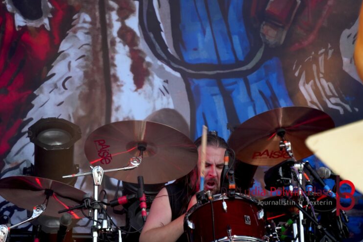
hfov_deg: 8.4
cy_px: 117
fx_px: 2480
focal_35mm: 246
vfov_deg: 5.6
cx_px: 180
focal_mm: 158
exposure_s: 1/250
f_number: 6.3
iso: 500
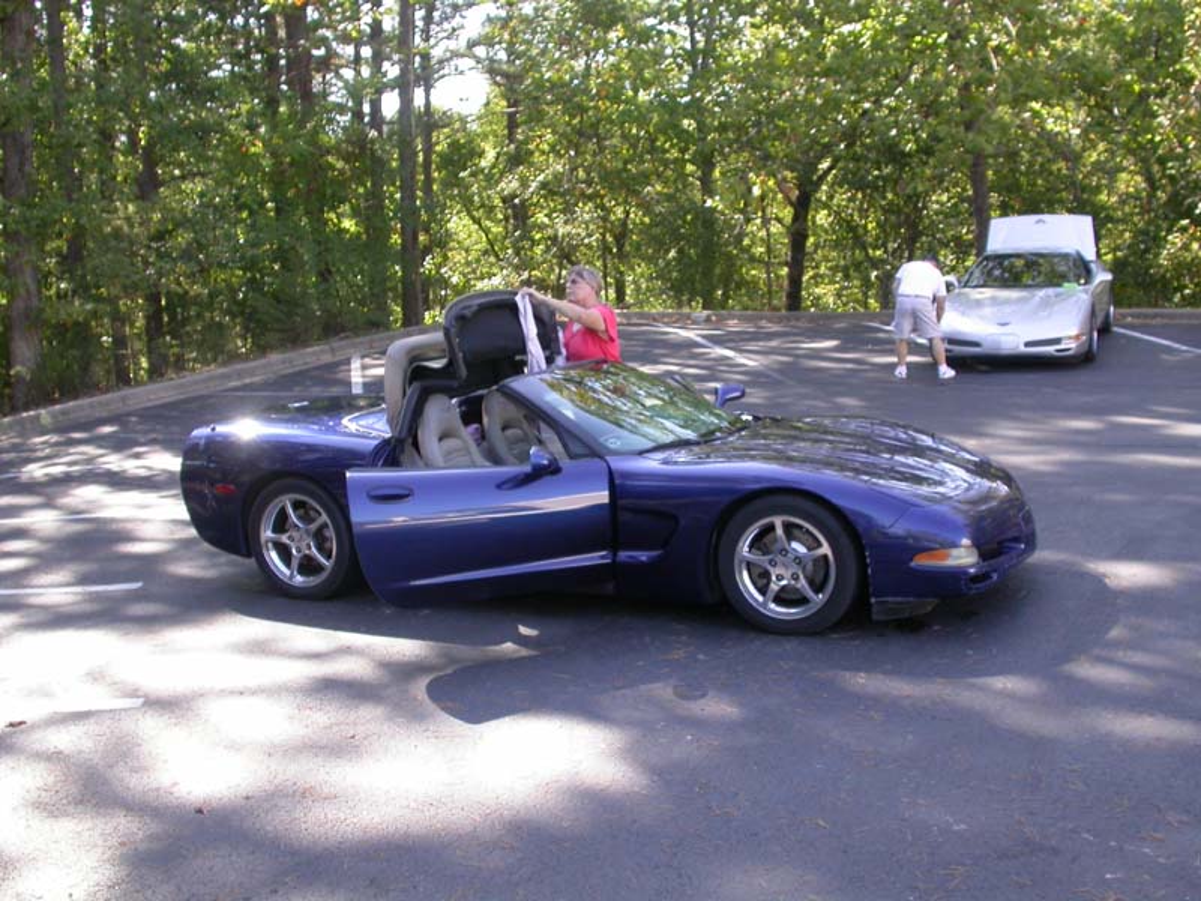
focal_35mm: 38
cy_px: 450
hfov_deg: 49.0
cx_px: 600
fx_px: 1318
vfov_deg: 37.7
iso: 100
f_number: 4.2
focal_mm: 7.85
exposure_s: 1/97.4
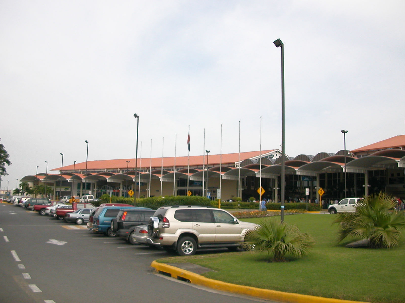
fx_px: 433
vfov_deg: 38.7
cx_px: 202
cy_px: 152
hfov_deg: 50.1
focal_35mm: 37
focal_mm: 5.6
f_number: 2.7
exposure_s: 1/1424
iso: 100
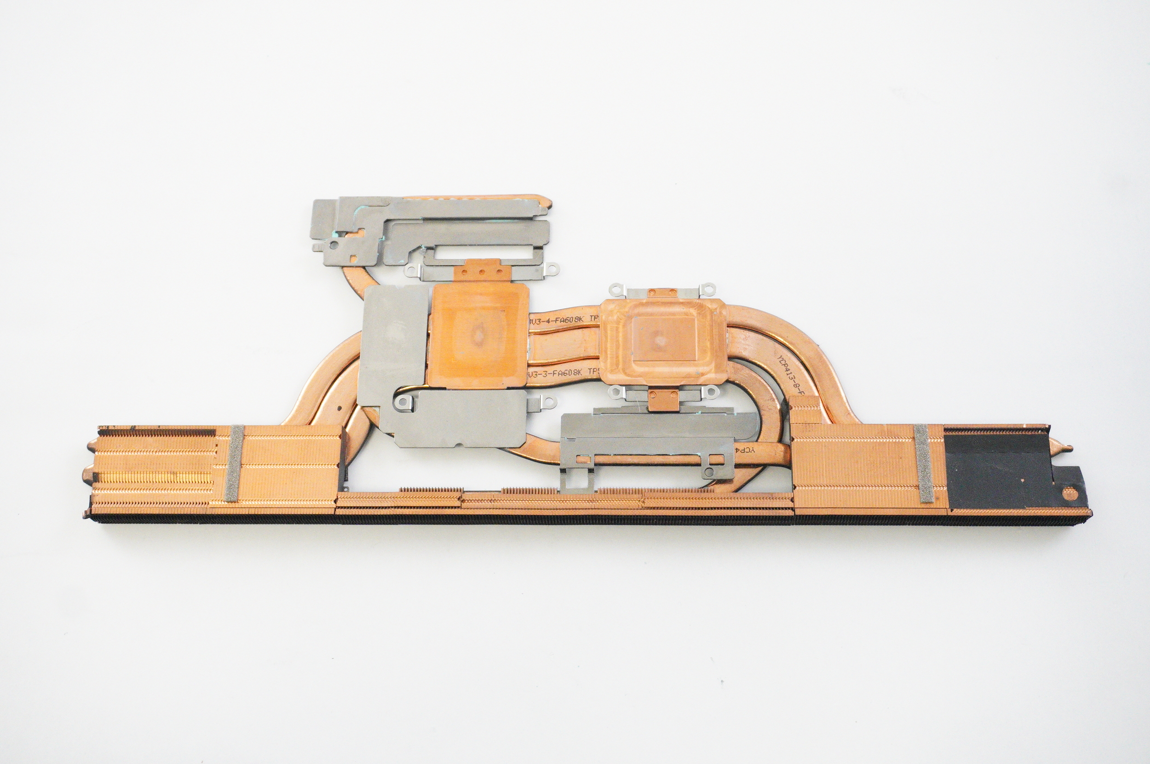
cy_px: 382
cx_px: 575
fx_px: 1293
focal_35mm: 40
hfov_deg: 48.0
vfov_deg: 33.0
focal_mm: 27
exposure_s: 1/250
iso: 6400
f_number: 5.6
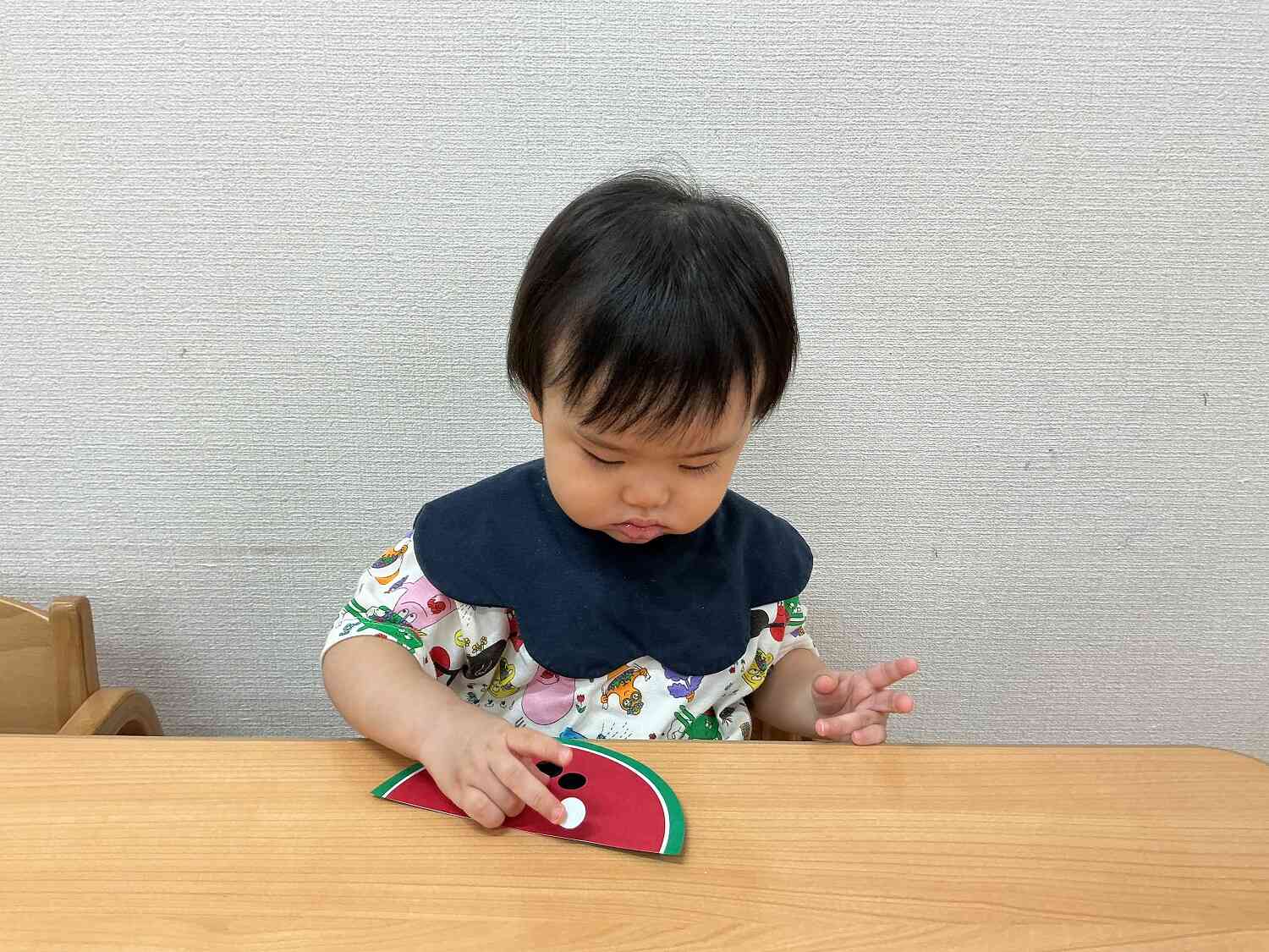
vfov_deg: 48.2
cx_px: 634
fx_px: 1063
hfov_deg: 61.7
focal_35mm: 29
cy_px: 476
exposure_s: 1/60
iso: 50
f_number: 1.8
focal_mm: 3
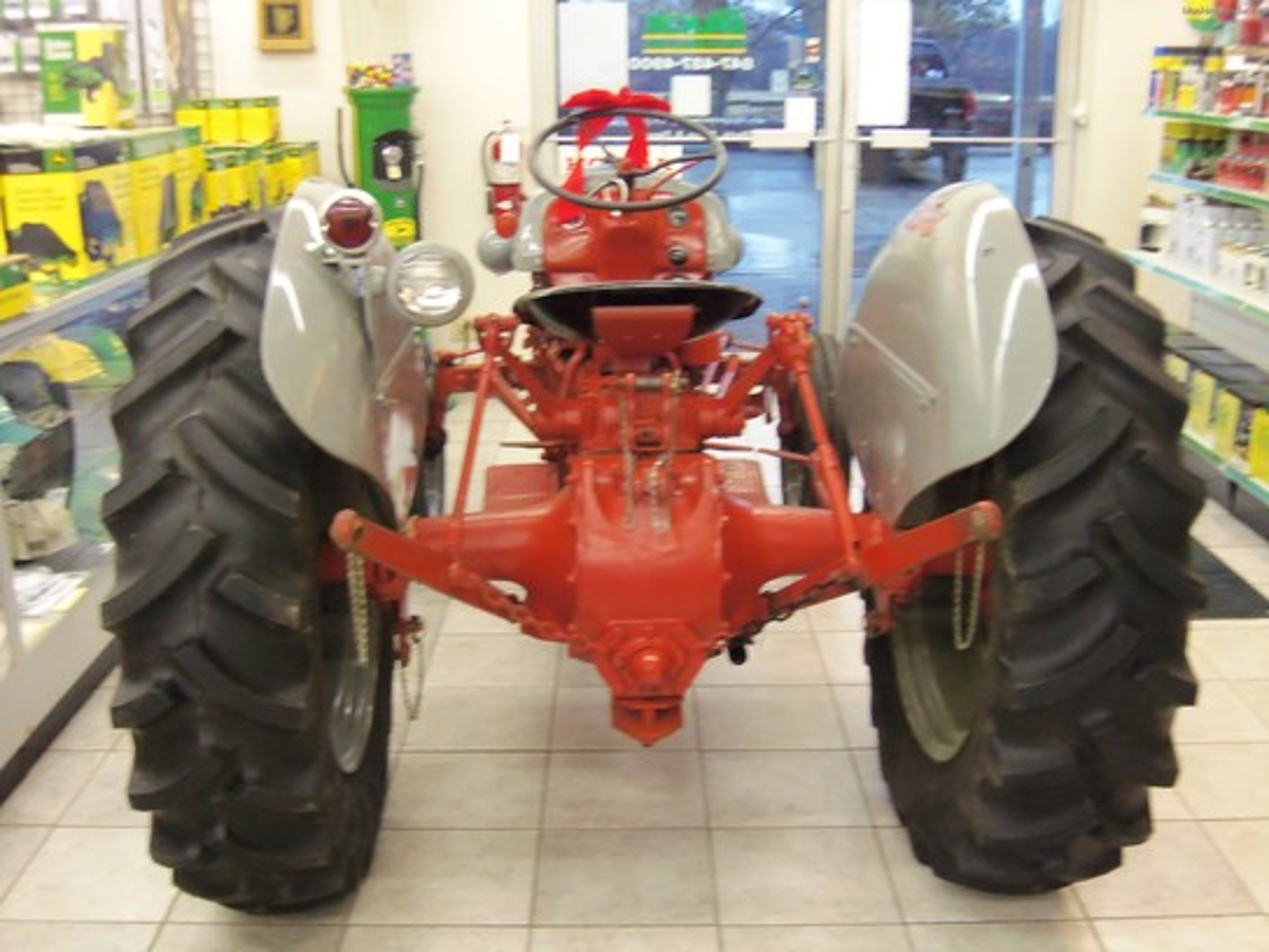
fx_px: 1393
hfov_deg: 49.0
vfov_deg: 37.7
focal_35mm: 38
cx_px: 634
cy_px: 476
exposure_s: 1/15
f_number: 4.3
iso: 400
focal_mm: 6.8
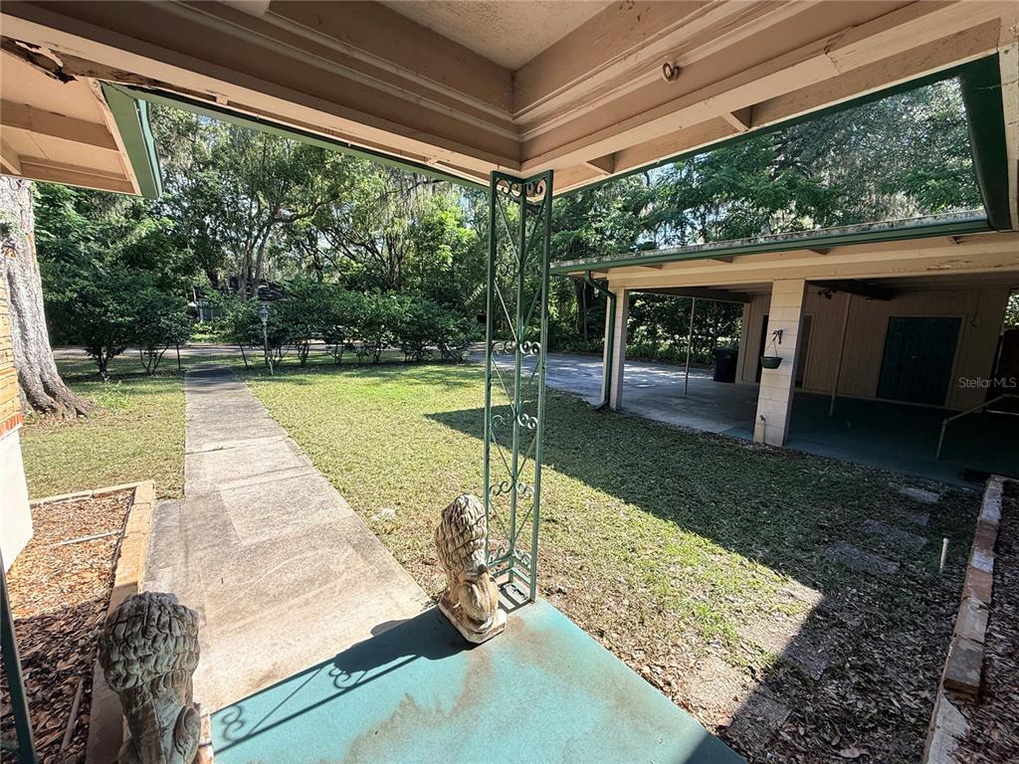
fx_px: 412
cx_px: 510
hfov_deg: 102.1
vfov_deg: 85.7
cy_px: 382
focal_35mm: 14
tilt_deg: -8.9
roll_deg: -1.6
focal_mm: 2.22
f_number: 2.2
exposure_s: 1/430
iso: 50
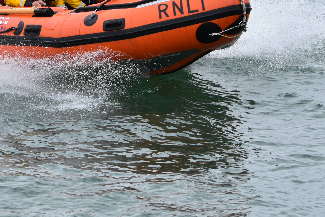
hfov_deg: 7.2
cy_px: 24
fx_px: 2600
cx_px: 111
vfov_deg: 4.8
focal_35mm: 288
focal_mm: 86
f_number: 6.3
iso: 400
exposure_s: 1/1600
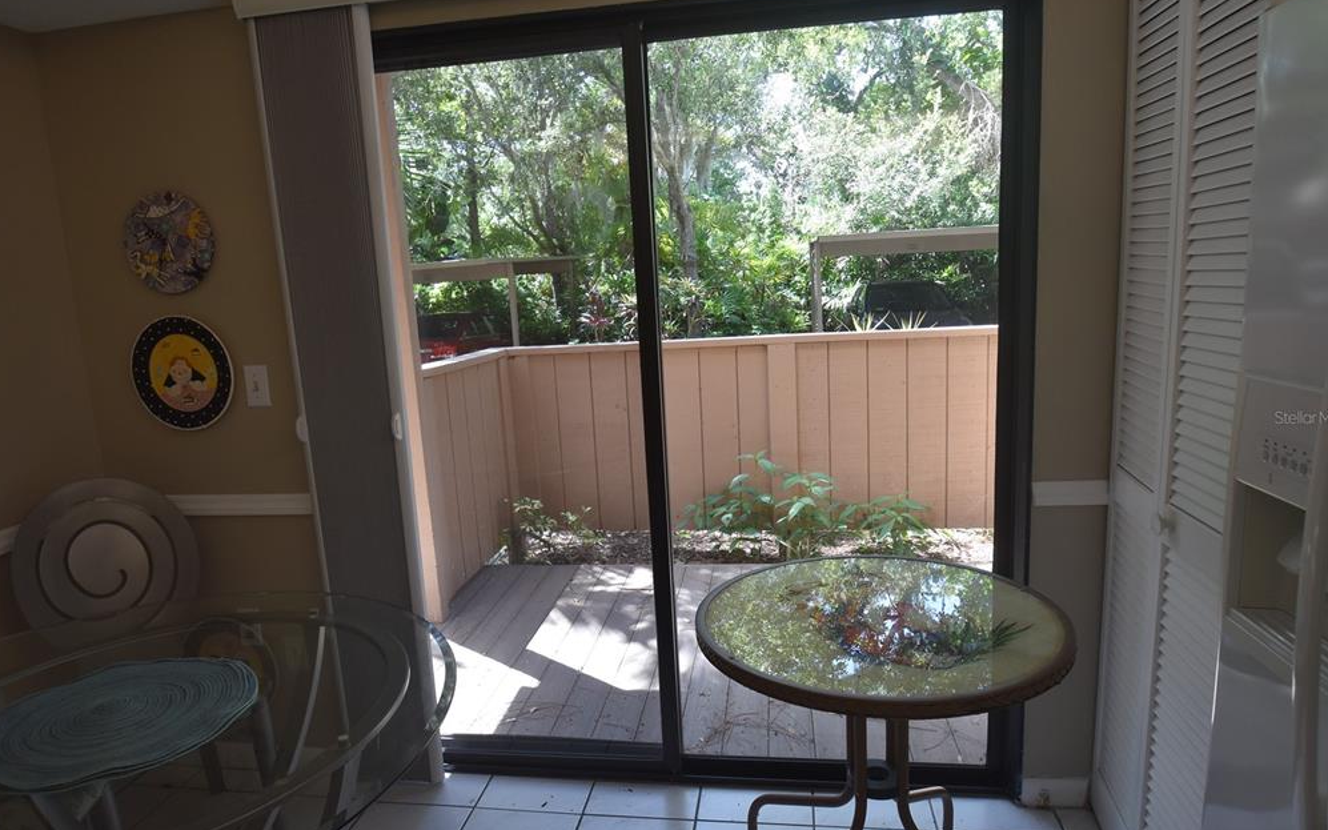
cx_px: 669
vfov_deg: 55.1
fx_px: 796
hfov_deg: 79.7
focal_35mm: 22
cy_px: 417
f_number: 5.6
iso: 400
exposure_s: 1/125
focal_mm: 14
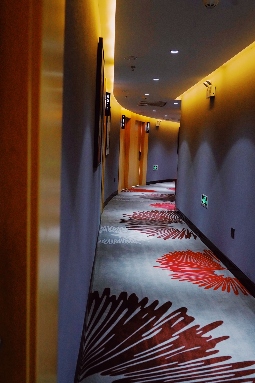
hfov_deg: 37.9
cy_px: 192
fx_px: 372
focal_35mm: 35
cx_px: 128
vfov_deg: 54.4
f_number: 4
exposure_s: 1/320
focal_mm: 35
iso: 3200
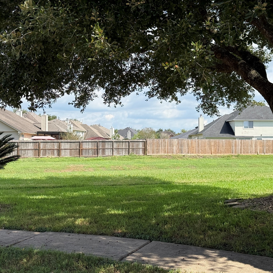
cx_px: 100
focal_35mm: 57
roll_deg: -0.1
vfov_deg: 30.0
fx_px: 509
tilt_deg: +2.0
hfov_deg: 29.9
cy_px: 137
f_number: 1.78
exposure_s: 1/2865
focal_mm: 6.76
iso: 64
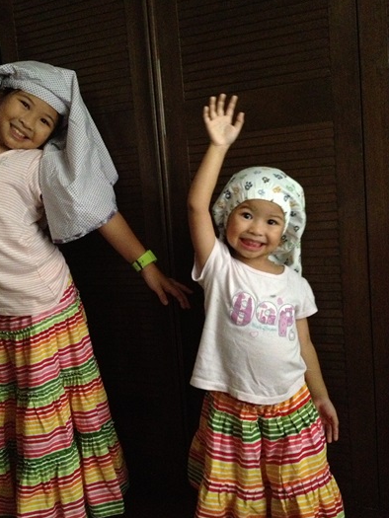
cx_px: 168
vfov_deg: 46.8
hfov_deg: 35.9
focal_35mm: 40
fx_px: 599
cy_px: 255
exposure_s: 1/15
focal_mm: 4.28
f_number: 2.4
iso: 800
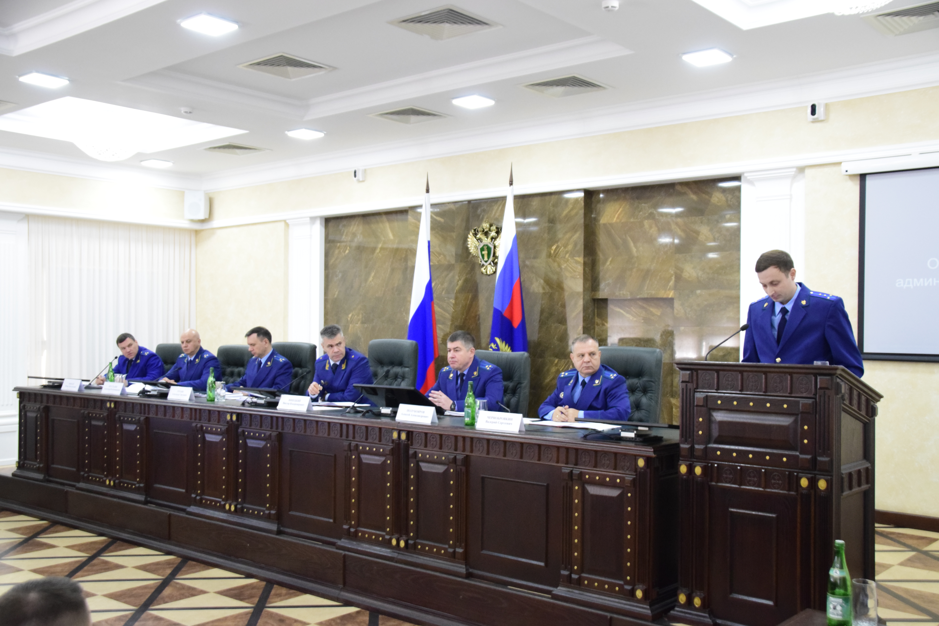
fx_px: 978
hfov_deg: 51.3
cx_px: 470
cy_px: 313
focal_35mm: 38
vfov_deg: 35.5
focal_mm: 25
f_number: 4
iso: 3200
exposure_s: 1/160
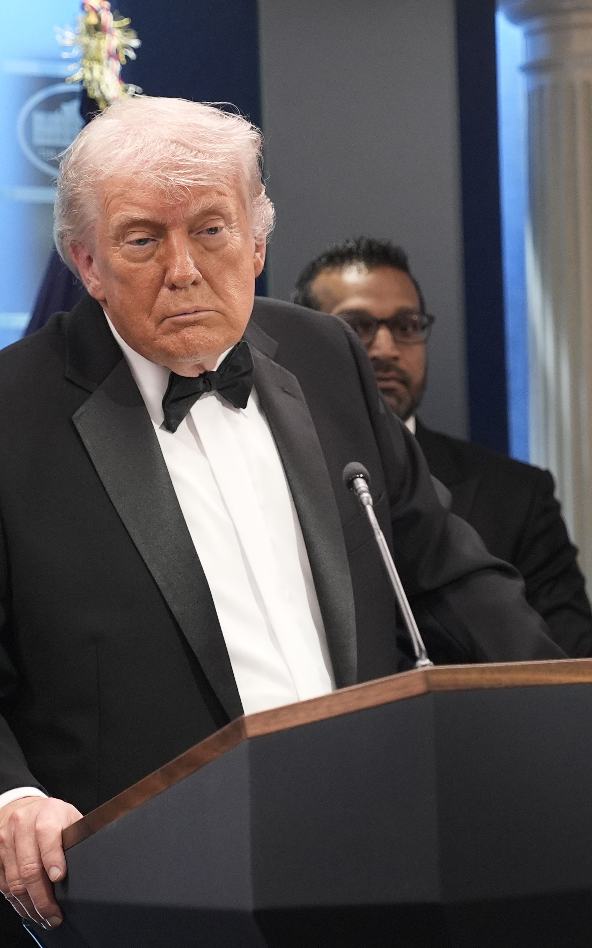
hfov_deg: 9.8
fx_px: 3434
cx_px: 200
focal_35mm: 133
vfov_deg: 15.7
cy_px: 453
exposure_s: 1/250
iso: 2500
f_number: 2.8
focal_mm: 59
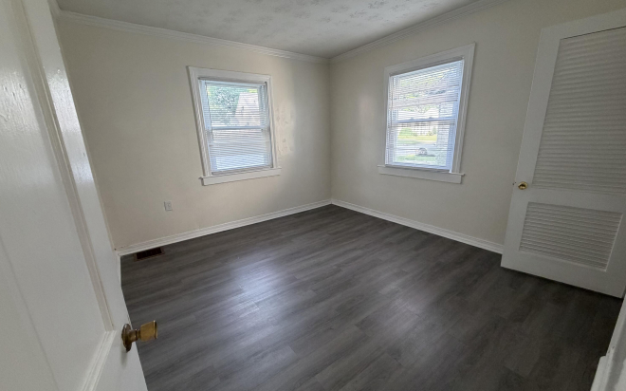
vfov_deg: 74.7
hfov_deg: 101.5
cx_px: 313
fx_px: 256
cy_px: 202
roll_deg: +2.8
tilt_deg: -15.6
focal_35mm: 15
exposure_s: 1/76
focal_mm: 2.22
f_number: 2.2
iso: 320
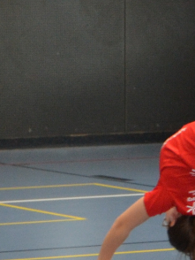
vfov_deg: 5.6
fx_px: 2635
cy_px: 179
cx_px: 253
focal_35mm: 351
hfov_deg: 4.2
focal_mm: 35
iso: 500
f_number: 5
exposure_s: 1/60
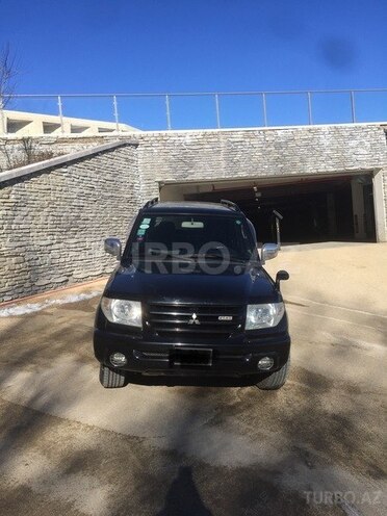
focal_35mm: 29
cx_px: 194
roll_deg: +4.2
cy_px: 258
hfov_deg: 48.2
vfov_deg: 61.7
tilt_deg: -1.1
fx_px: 432
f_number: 2.2
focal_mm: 4.15
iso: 32
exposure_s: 1/1980
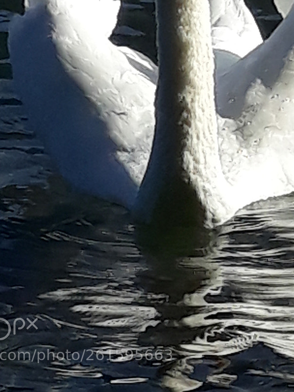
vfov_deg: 32.7
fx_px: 612
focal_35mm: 54
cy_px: 1
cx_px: 210
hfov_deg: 26.8
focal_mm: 3.71
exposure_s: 1/2320
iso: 40
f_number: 1.7
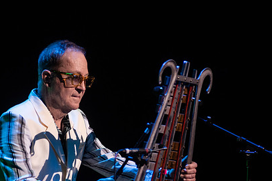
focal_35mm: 337
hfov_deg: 6.1
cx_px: 115
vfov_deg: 4.1
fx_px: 2546
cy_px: 99
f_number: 3.2
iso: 1250
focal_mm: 200
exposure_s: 1/800
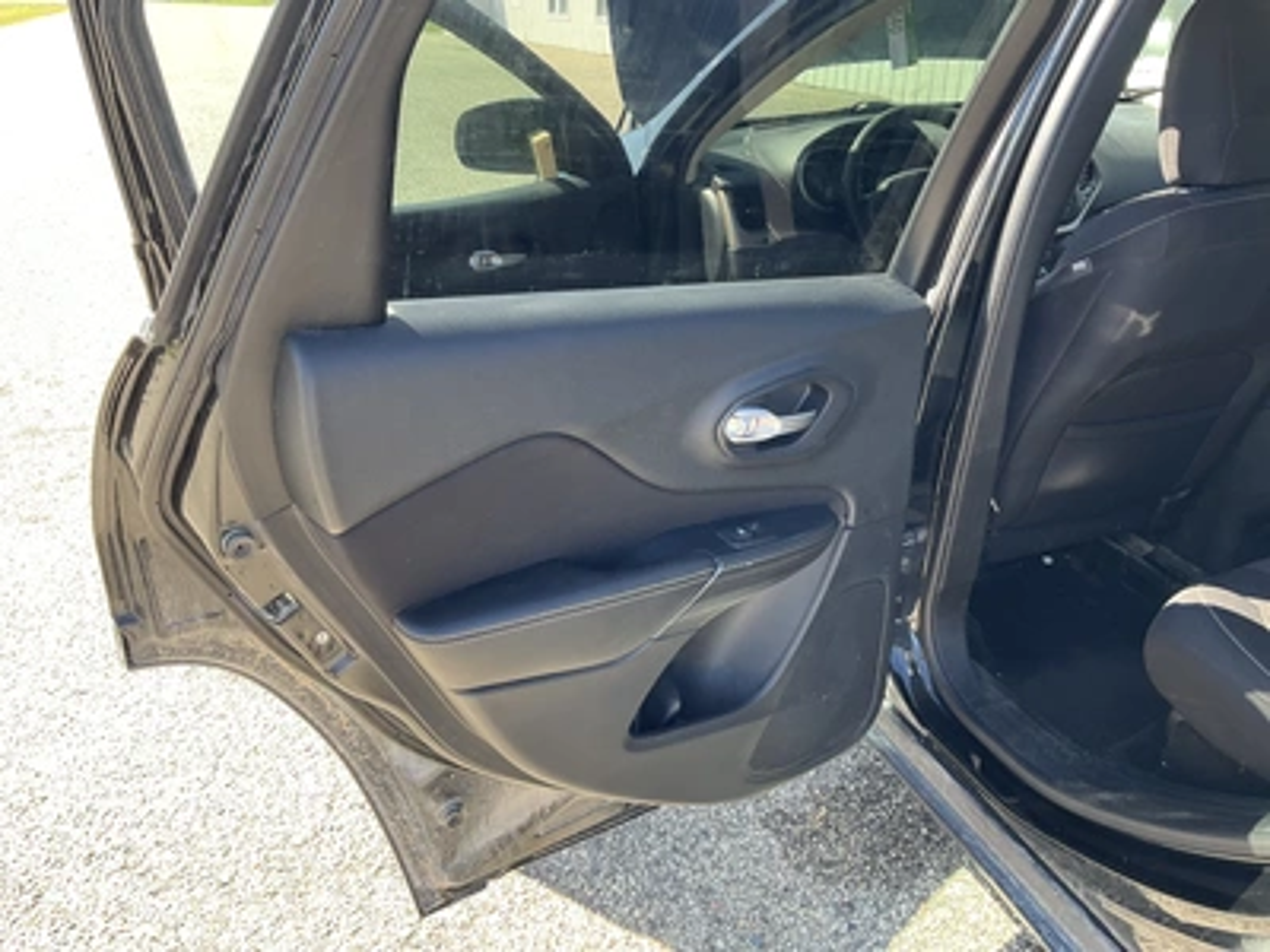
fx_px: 1064
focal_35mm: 29
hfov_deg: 61.7
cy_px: 476
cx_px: 635
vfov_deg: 48.2
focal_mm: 3
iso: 32
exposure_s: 1/122
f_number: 1.8
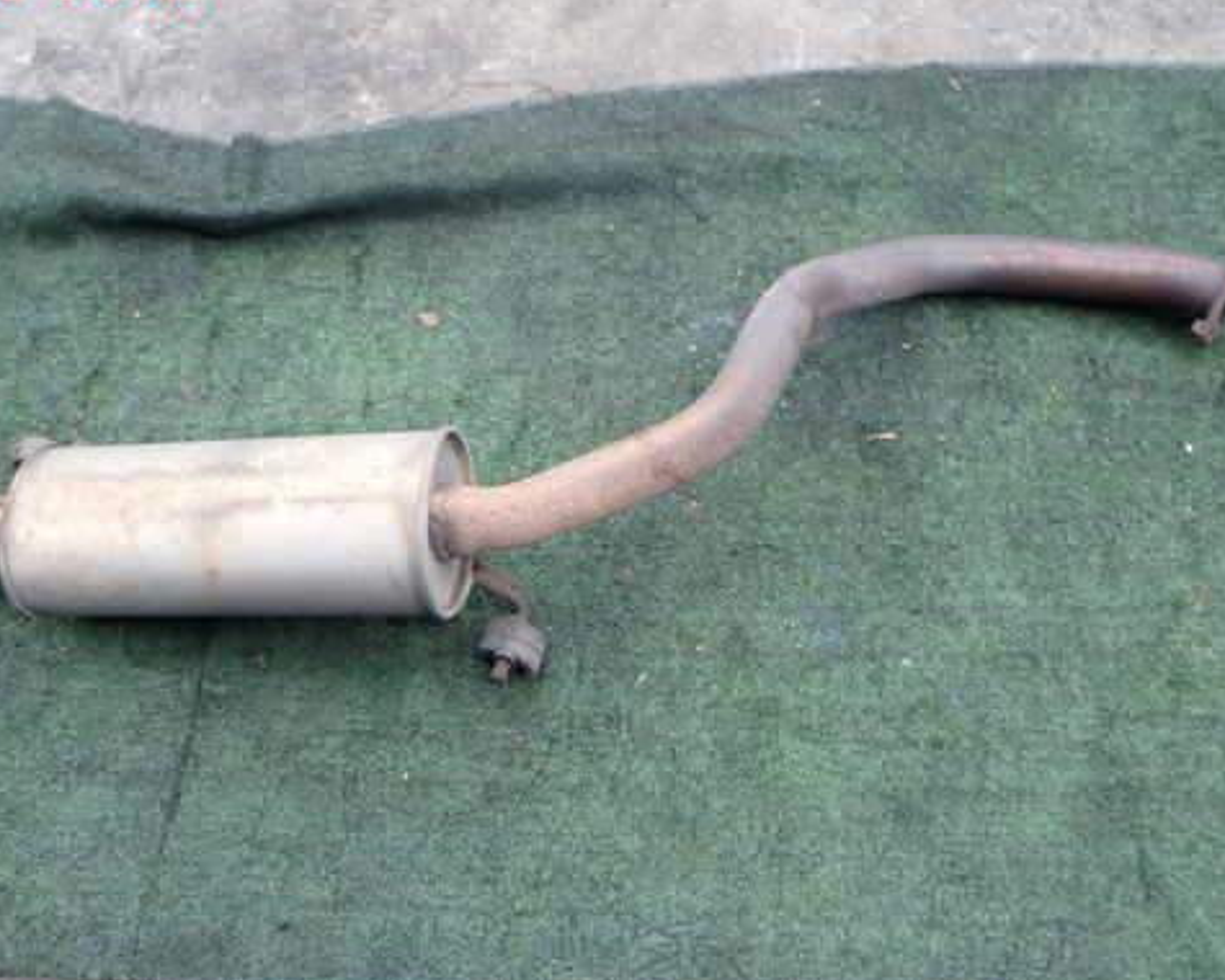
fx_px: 1341
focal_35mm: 37
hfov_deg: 48.8
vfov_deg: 40.1
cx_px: 500
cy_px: 526
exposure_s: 1/200
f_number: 2.3
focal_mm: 5.4
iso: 100
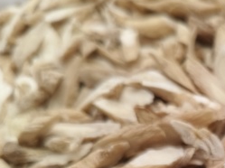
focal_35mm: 74
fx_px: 480
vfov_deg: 17.9
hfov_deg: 23.2
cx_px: 296
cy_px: 244
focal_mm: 5.6
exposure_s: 1/100
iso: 177
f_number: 1.88
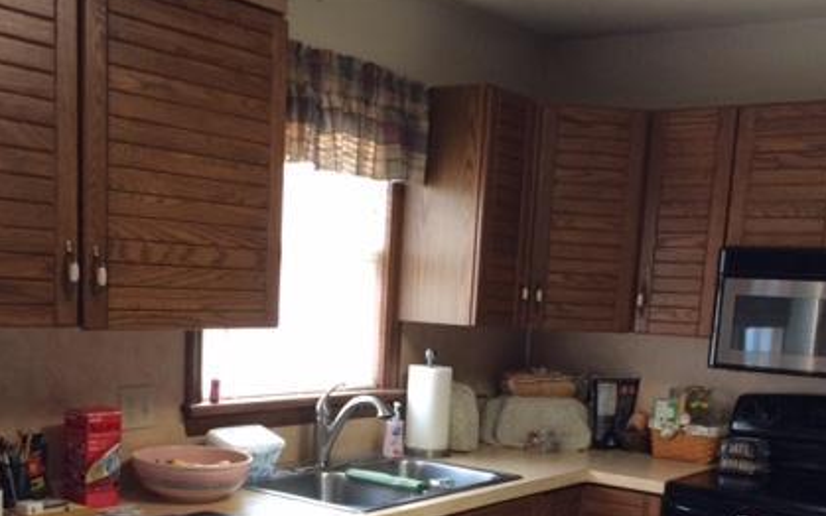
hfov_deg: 42.6
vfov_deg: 26.6
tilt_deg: -9.9
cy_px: 459
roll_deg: -2.4
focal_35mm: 47
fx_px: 1058
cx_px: 424
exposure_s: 1/30
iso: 200
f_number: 2.2
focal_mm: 4.15
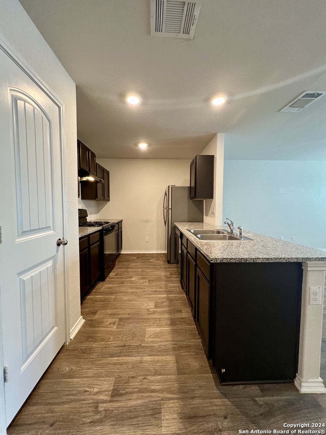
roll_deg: -0.6
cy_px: 218
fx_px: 163
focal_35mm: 13
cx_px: 163
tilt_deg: -3.4
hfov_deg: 89.9
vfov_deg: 106.2
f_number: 1.8
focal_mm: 1.57
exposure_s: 1/60
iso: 400
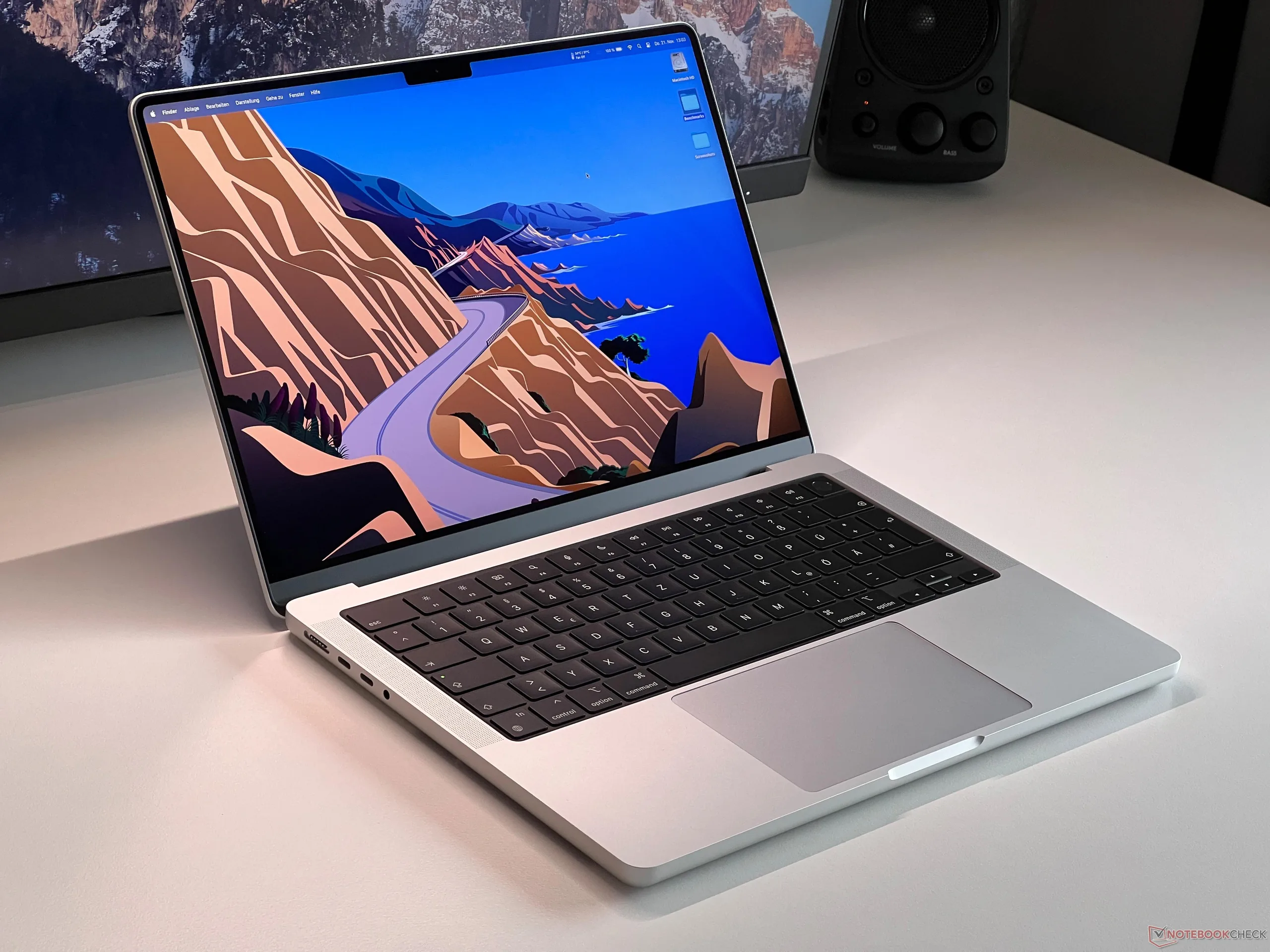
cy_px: 476
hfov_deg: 25.3
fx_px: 2825
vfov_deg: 19.1
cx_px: 635
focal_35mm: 77
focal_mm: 9
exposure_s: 1/99
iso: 160
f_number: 2.8
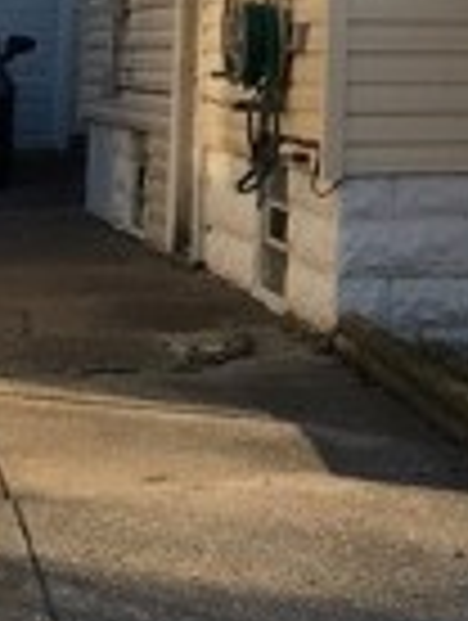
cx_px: 994
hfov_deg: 8.7
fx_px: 2893
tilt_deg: +7.2
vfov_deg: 11.8
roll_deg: -0.3
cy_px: -248
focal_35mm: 161
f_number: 2.2
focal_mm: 4.15
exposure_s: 1/785
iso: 25
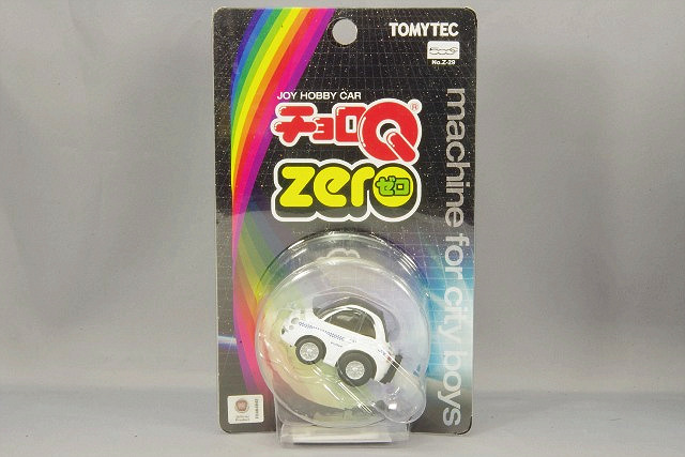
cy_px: 228
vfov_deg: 16.7
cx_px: 342
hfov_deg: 24.8
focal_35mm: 82
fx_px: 1561
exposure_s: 1
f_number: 32
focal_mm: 55
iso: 400
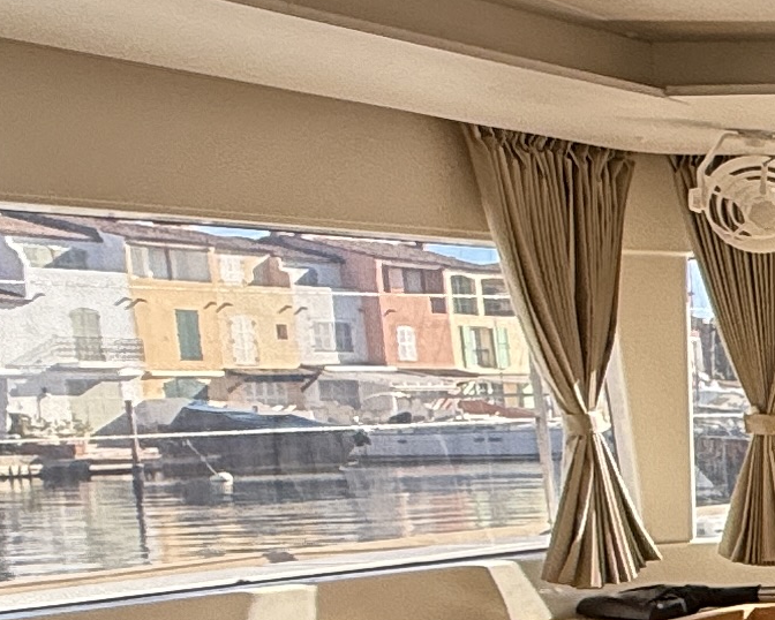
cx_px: 1813
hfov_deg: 15.1
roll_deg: +1.3
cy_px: 573
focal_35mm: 82
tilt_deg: -5.9
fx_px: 1881
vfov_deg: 18.4
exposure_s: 1/451
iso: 50
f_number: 2.2
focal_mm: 2.22
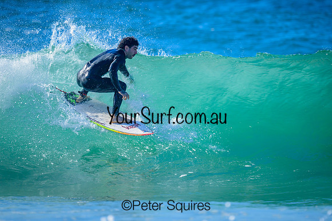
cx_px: 153
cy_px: 90
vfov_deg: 1.4
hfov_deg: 2.0
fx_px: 9365
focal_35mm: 1015
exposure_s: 1/2000
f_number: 6.3
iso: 400
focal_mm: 800
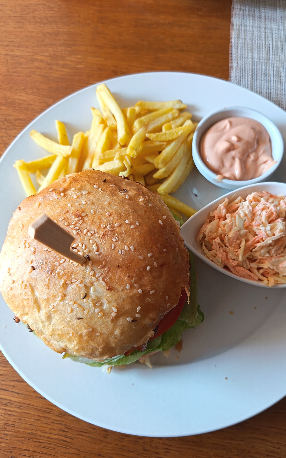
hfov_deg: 47.5
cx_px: 163
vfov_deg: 70.4
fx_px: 324
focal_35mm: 26
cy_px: 232
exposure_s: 1/100
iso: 690
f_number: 1.75
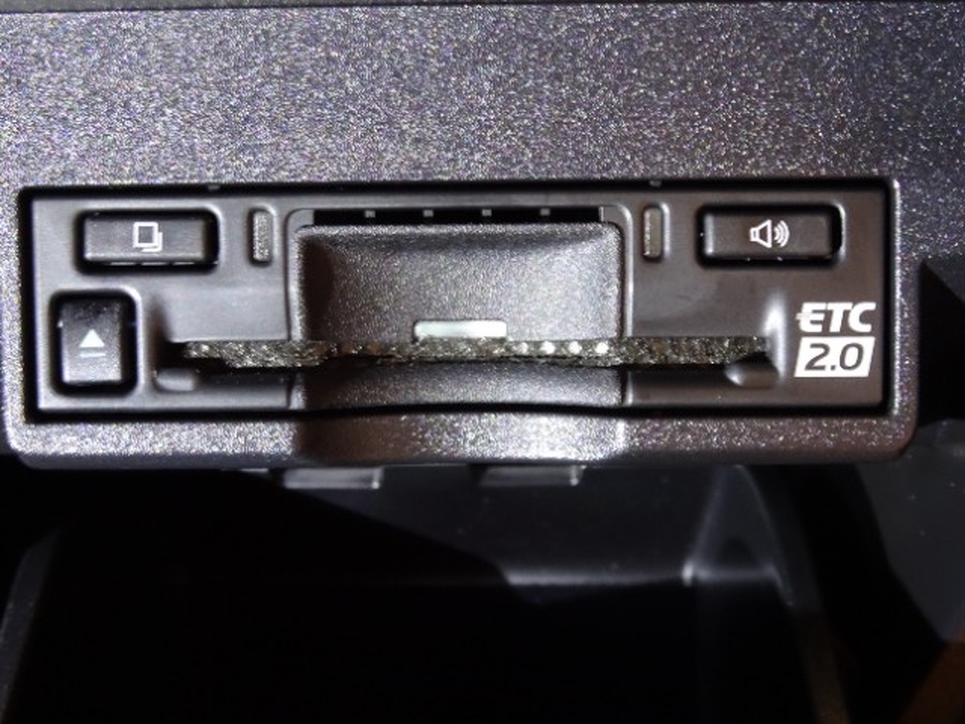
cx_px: 482
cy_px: 362
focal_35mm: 46
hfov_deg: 41.2
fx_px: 1282
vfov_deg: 31.5
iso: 800
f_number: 4.5
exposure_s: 1/8
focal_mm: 7.87
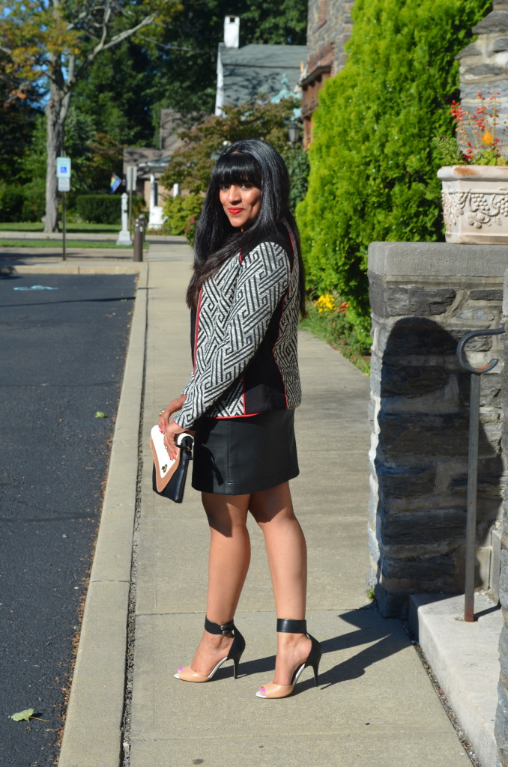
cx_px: 254
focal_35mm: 68
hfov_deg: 20.1
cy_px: 384
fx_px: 1435
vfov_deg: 29.9
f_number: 8
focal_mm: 45
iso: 110
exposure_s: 1/250
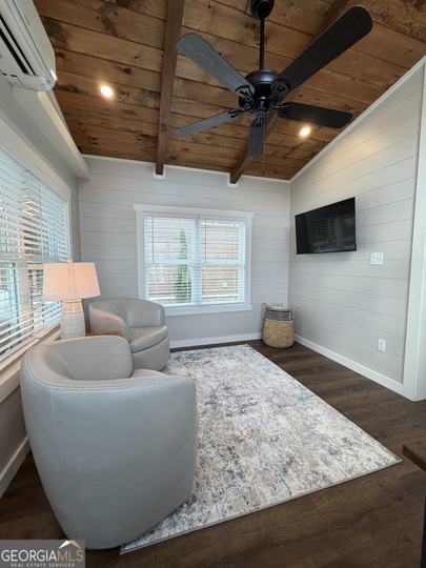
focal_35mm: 14
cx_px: 213
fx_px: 230
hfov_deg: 85.7
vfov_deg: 102.1
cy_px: 284
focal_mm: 2.22
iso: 125
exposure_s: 1/120
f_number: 2.2
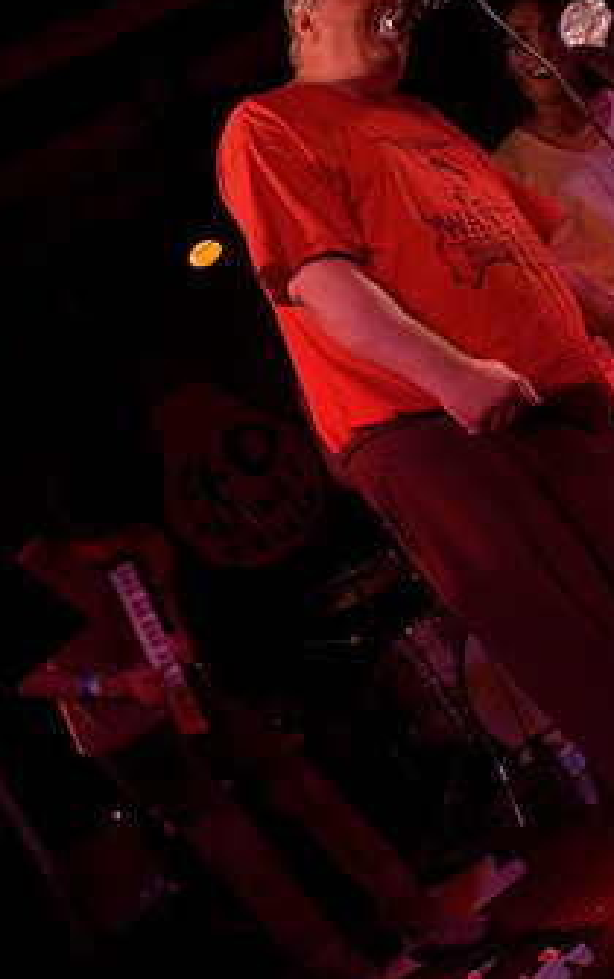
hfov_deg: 31.2
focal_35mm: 41
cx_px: 367
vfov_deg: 47.7
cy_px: 362
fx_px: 1095
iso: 800
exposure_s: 1/40
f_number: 2.8
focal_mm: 20
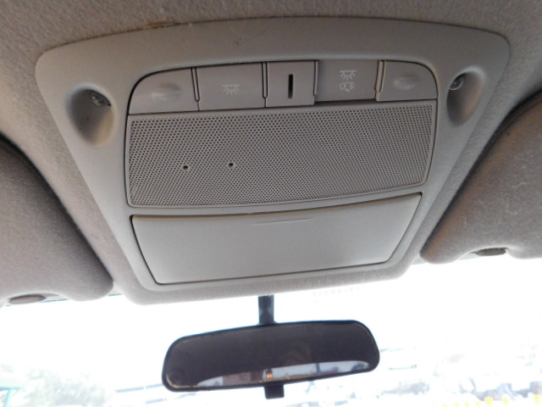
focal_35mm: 23
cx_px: 271
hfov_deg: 73.9
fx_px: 360
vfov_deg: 58.9
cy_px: 204
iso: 400
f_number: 3
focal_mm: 4
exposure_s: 1/20
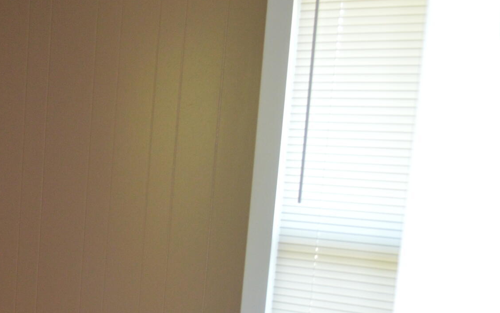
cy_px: 425
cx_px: -111
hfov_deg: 23.2
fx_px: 1104
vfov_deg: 15.2
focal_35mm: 81
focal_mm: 20
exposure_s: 1/60
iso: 800
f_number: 3.8
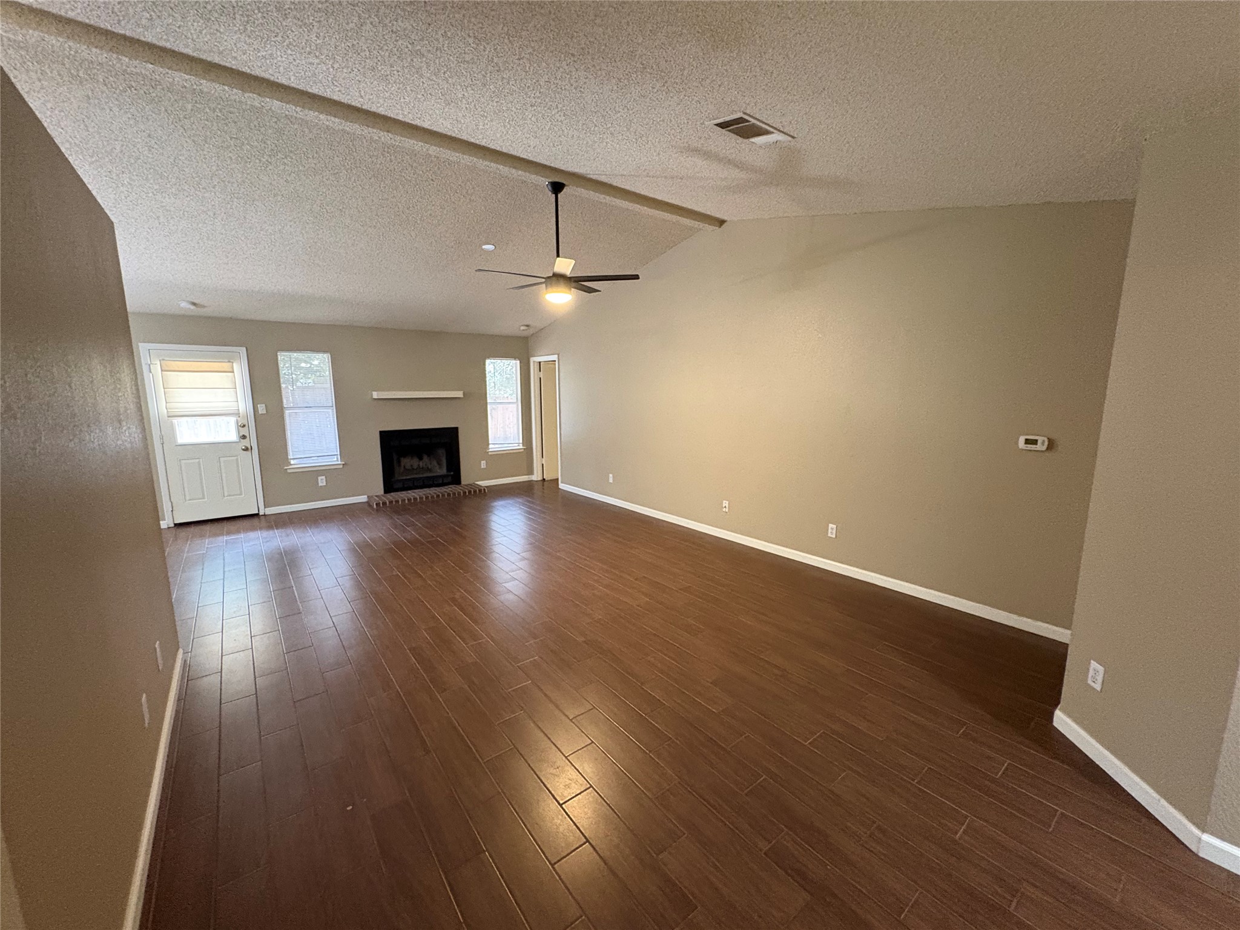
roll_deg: +0.8
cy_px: 465
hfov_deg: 102.1
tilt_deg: -8.8
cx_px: 620
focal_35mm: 14
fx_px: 502
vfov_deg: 85.7
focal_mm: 2.22
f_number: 2.2
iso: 800
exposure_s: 1/60
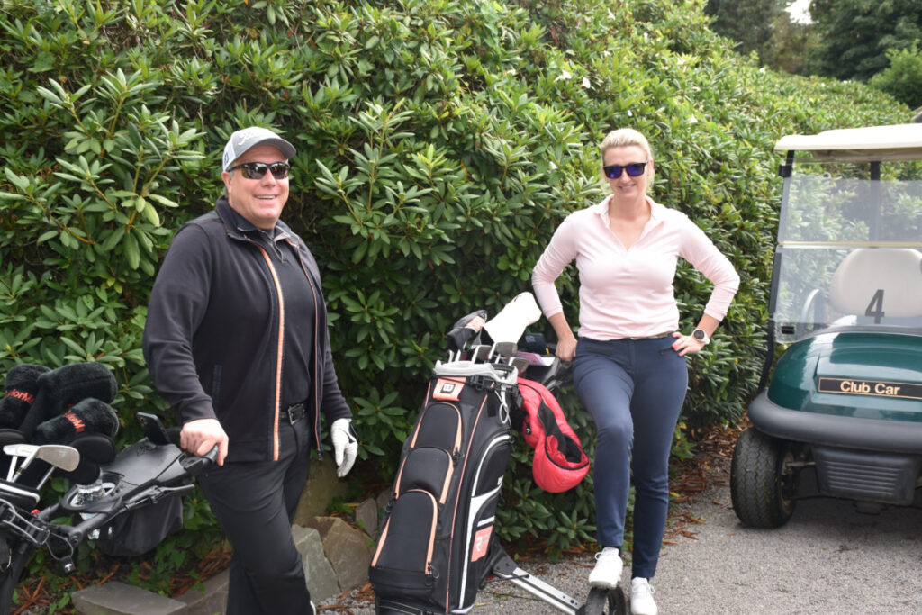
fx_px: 1229
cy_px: 308
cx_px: 461
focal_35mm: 48
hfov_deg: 41.1
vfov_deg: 28.1
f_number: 6.3
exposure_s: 1/160
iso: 100
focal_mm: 32
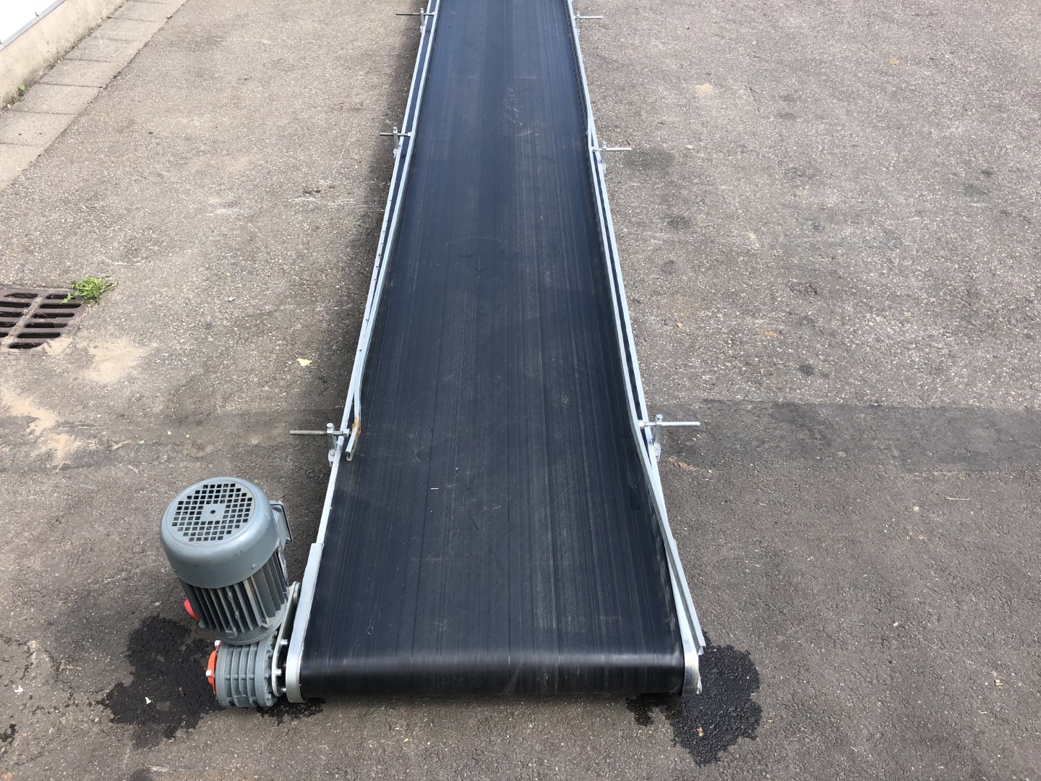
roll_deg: -0.3
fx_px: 842
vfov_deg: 49.7
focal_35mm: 28
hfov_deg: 63.4
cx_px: 520
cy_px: 390
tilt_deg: -38.6
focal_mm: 4
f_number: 1.8
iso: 20
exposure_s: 1/440
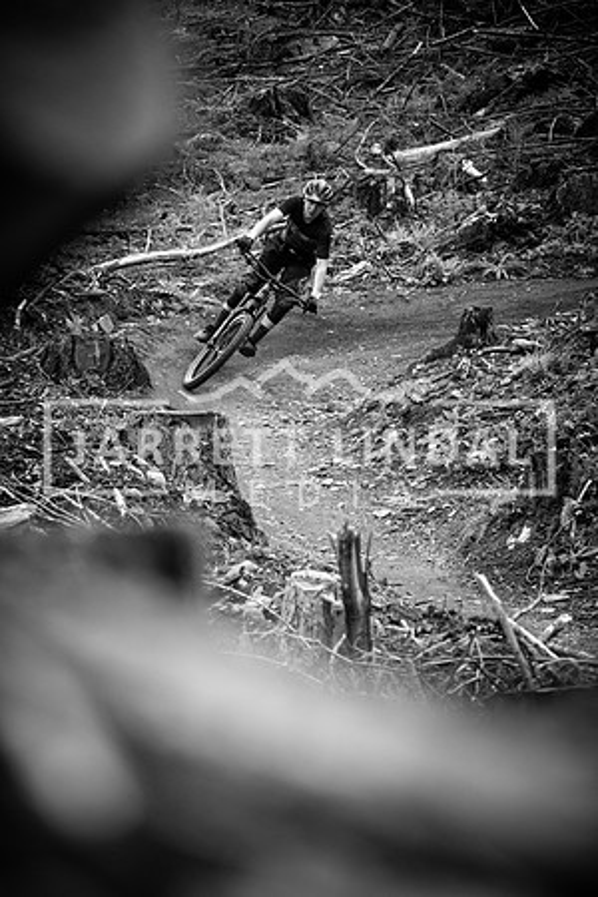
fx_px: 5232
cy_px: 448
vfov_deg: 9.8
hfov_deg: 6.5
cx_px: 299
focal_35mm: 210
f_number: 5.6
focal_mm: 140
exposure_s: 1/800
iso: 1000
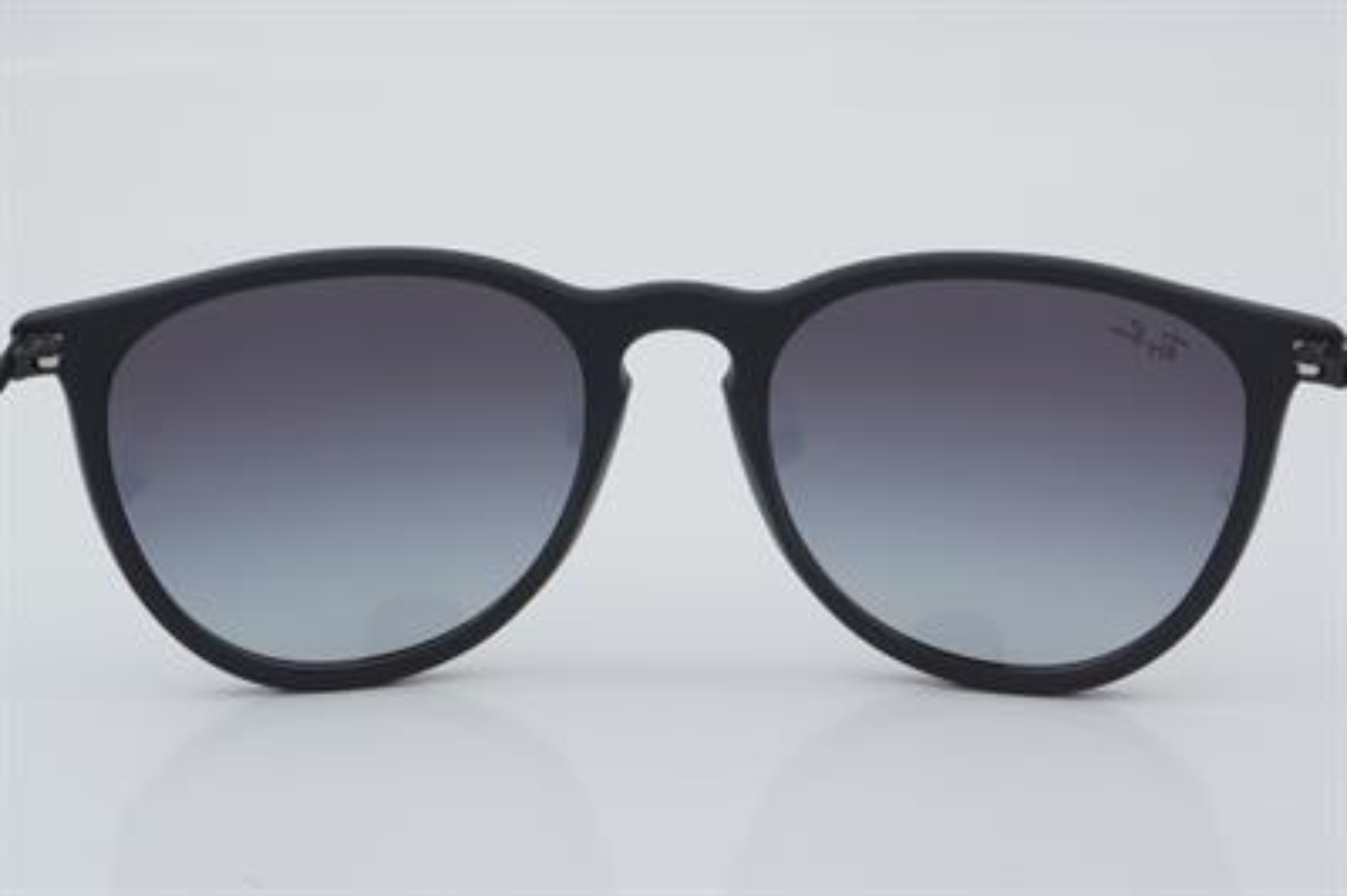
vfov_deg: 16.5
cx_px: 674
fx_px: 3084
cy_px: 448
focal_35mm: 82
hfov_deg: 24.6
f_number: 32
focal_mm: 55
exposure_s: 1/4
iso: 100
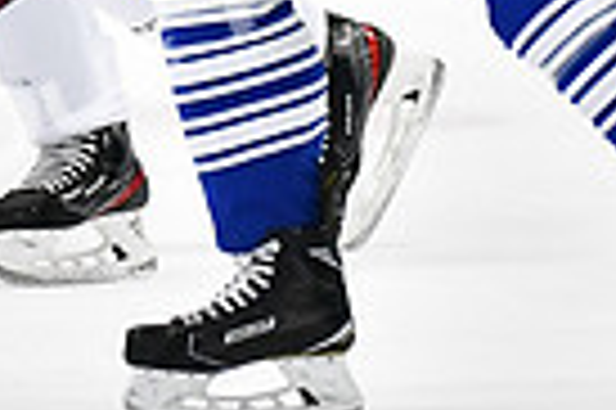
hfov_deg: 2.4
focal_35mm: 857
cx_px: -445
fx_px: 14649
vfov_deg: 1.6
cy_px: -349
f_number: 3.2
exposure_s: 1/1250
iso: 6400
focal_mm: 135
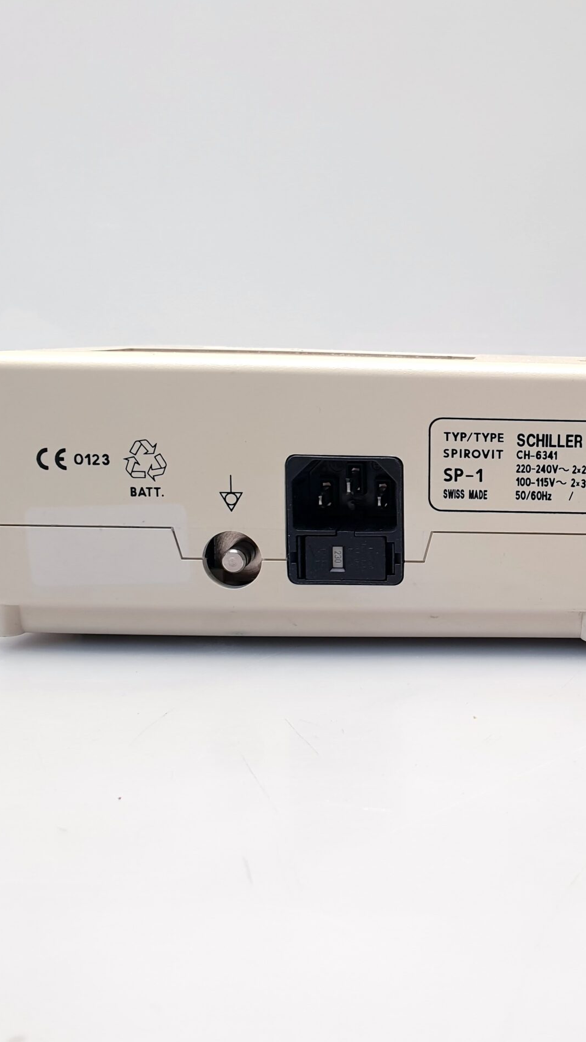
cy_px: 523
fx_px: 1050
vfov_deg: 52.8
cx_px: 556
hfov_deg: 29.5
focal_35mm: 38
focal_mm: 4.3
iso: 100
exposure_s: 1/50
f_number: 2.4
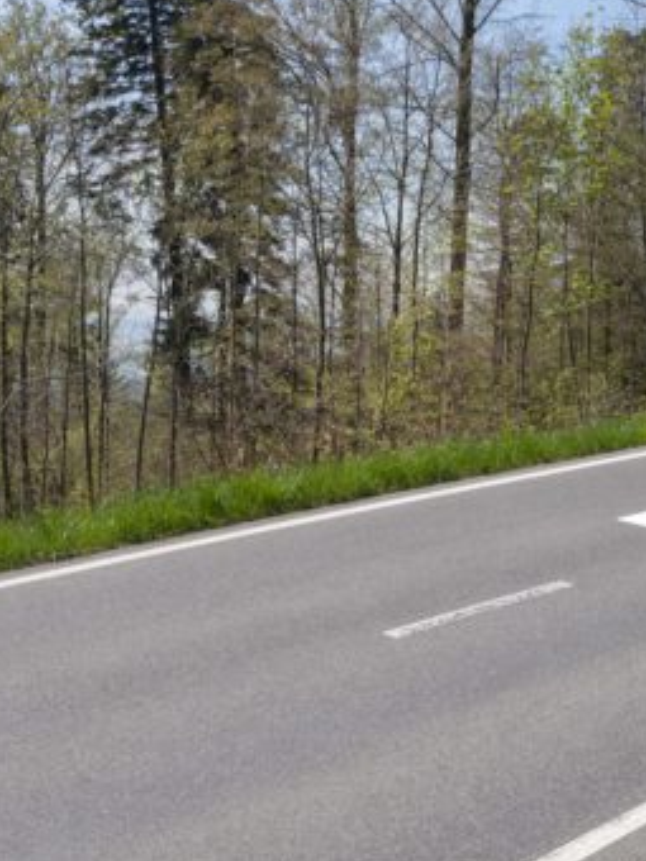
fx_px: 1518
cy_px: 367
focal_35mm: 61
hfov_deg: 23.8
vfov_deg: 31.6
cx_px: 476
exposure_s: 1/1000
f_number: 5.6
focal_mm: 30
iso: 200
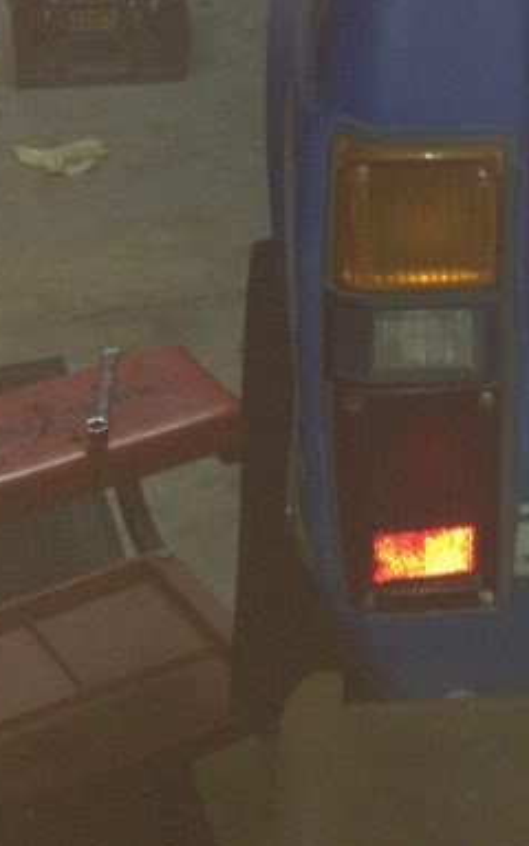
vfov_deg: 20.4
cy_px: 29
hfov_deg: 12.7
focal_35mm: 99
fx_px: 2284
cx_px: 708
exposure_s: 1/16
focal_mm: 4.3
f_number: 2.4
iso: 160
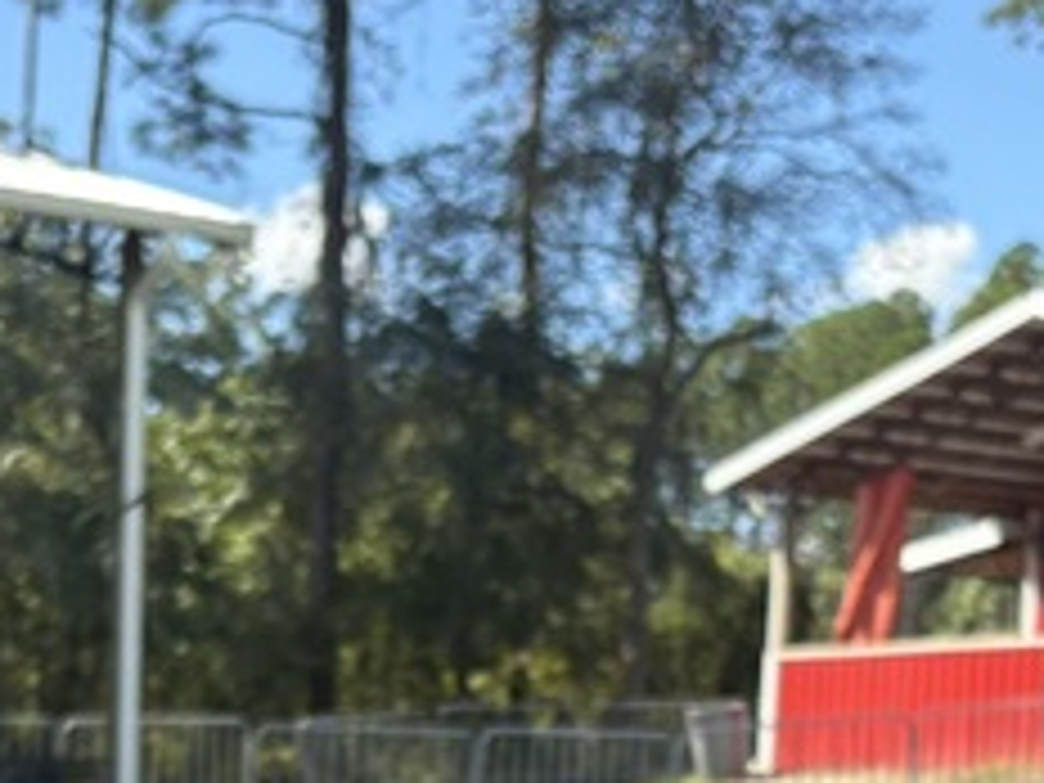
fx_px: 3468
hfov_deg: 17.1
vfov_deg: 12.3
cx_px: 558
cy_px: 1179
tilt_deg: -5.6
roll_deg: -1.8
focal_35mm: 115
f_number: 1.6
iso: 64
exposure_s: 1/1175
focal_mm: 5.96
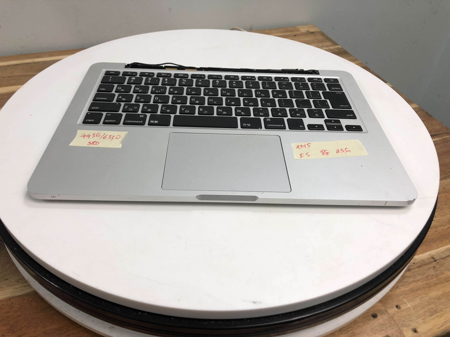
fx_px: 364
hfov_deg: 63.4
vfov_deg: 49.7
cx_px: 225
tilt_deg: -41.2
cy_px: 168
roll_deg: -2.5
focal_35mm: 28
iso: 25
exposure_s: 1/50
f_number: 1.8
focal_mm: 3.99
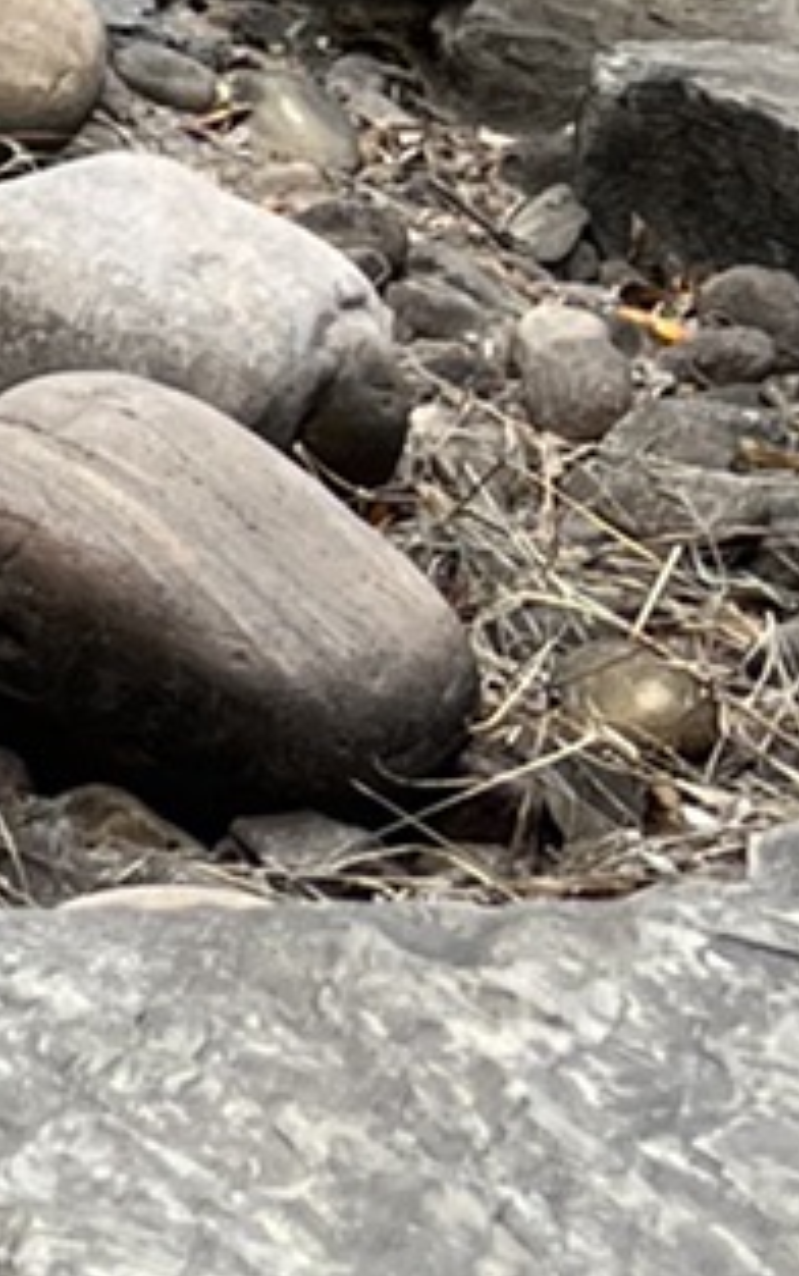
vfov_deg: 10.9
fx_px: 6124
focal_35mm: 176
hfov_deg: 6.8
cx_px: -1463
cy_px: -1186
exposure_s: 1/608
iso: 50
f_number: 1.6
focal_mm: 5.1
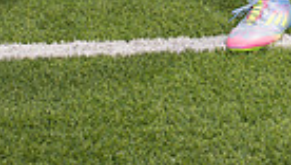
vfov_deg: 8.3
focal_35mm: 130
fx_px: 1004
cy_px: -275
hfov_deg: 16.5
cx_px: 177
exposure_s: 1/400
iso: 125
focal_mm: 38
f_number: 7.1
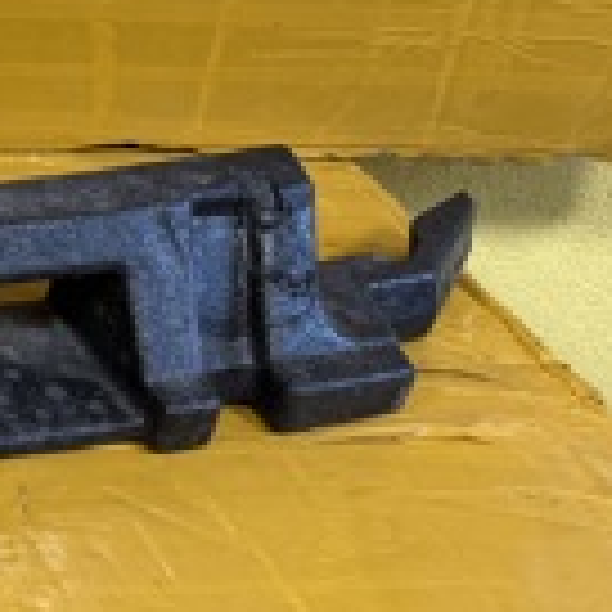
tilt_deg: -28.4
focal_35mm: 100
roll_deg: -4.0
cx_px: -652
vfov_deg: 17.1
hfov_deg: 14.2
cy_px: 58
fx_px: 2000
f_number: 1.78
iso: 200
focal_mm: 6.76
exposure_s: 1/60
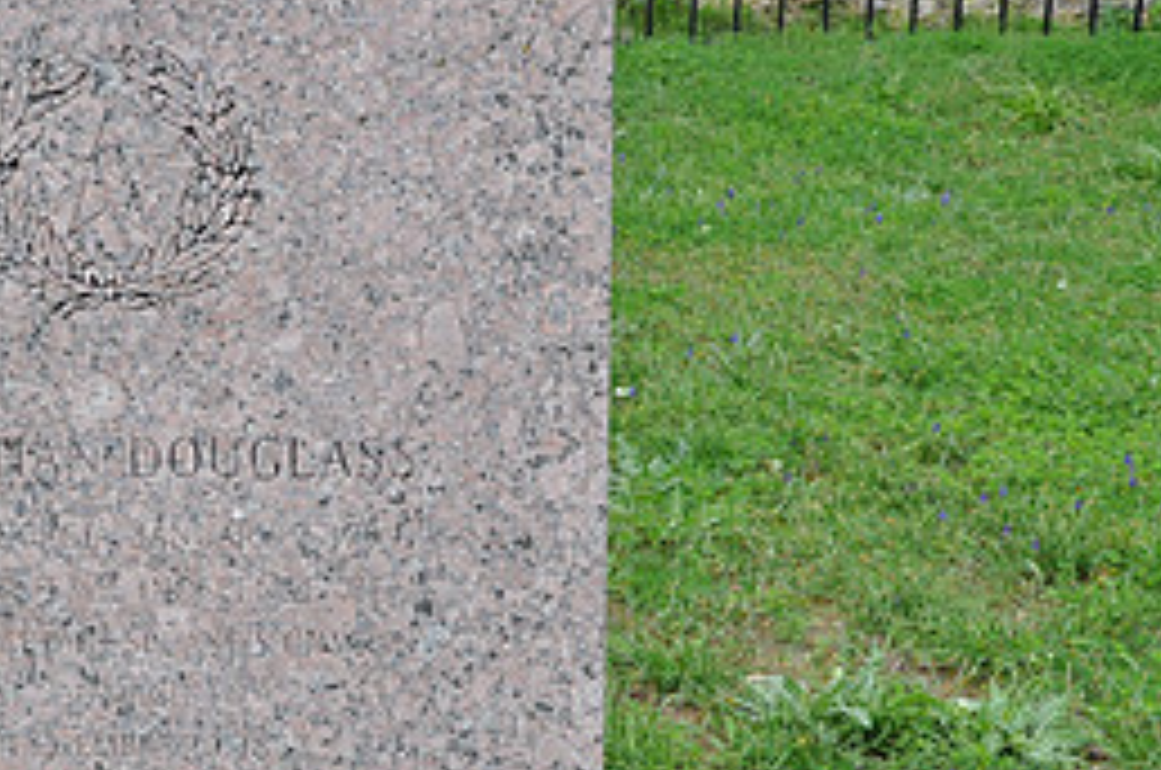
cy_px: 552
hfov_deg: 24.5
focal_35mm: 81
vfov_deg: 16.7
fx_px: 2607
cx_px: 148
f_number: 7.1
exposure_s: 1/200
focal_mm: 24
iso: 200
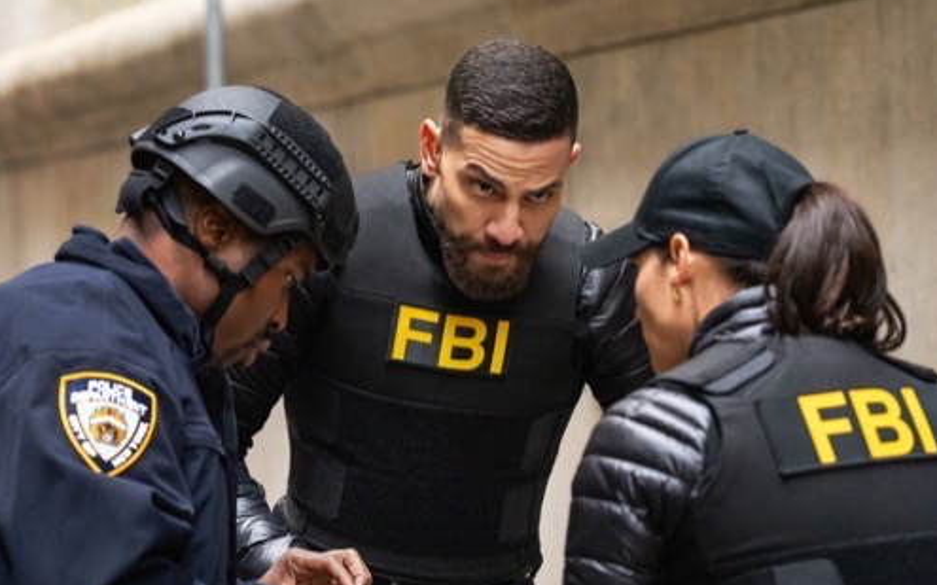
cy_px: 300
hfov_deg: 15.0
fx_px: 3548
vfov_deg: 9.4
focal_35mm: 139
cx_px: 468
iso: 10000
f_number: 5.6
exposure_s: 1/1000
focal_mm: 135
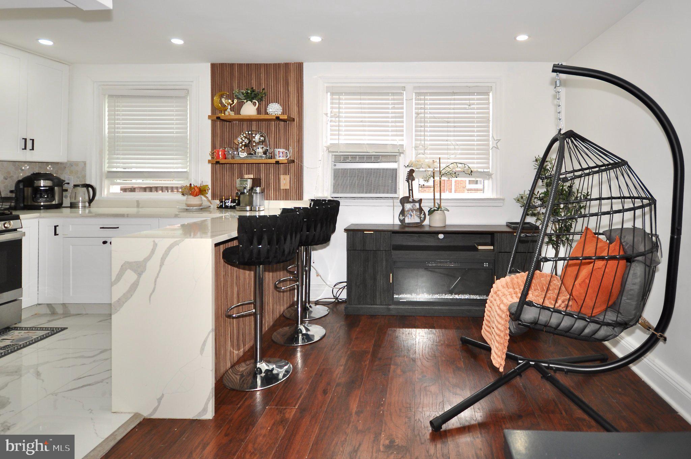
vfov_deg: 77.1
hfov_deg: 100.5
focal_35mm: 15
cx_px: 346
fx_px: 287
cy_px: 230
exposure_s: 1/60
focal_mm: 10
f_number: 4
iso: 100
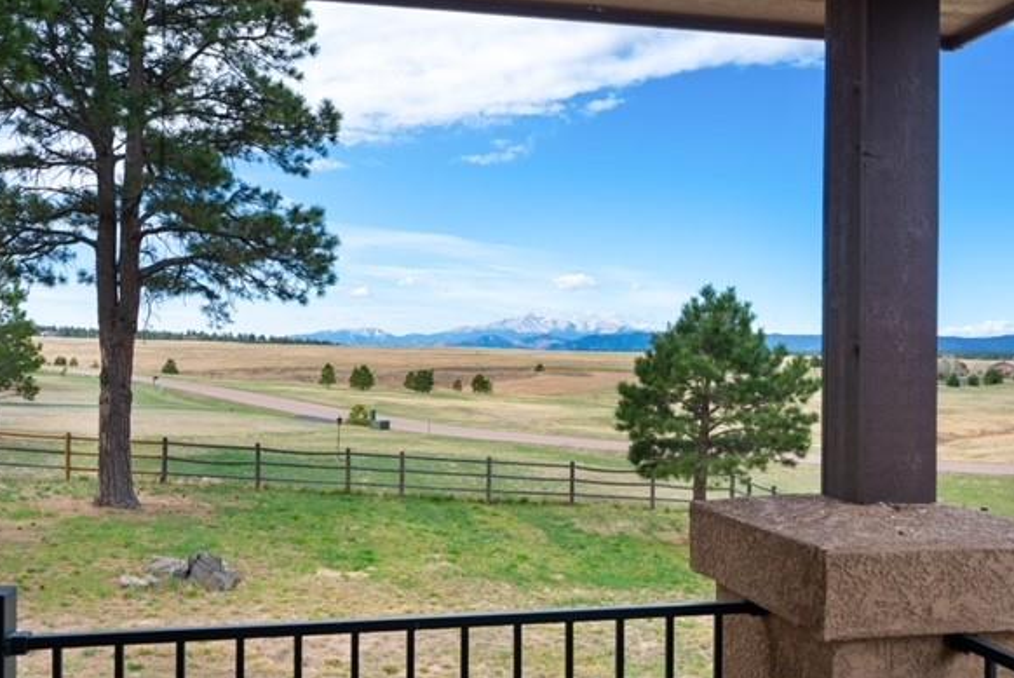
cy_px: 359
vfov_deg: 40.0
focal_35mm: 33
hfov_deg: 57.2
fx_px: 930
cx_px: 517
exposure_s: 1/80
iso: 400
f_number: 8
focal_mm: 30
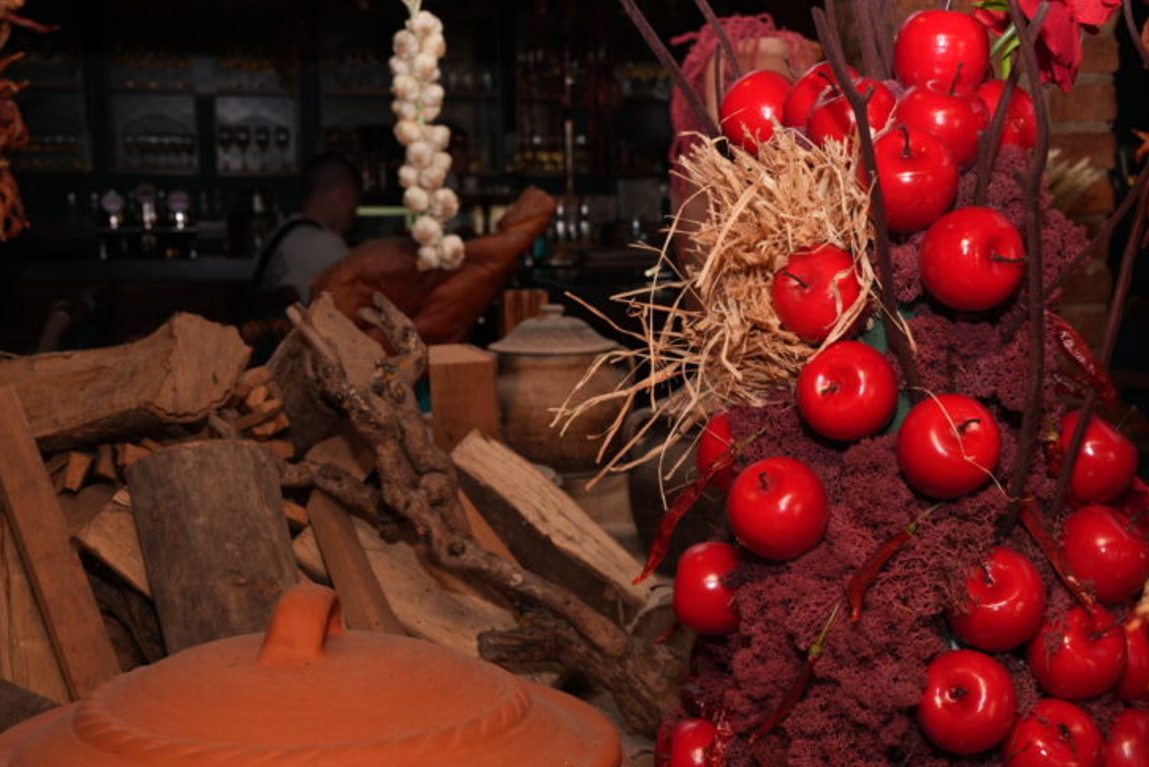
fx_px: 1756
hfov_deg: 36.1
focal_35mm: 55
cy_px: 455
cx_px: 692
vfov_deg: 24.6
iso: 160
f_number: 9
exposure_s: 1/25
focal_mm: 39
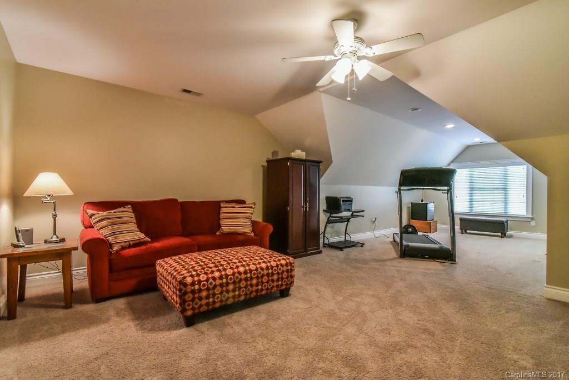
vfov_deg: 73.8
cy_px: 190
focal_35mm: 16
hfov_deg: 96.7
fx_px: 253
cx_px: 284
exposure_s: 1/60
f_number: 8
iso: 4000
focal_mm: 16
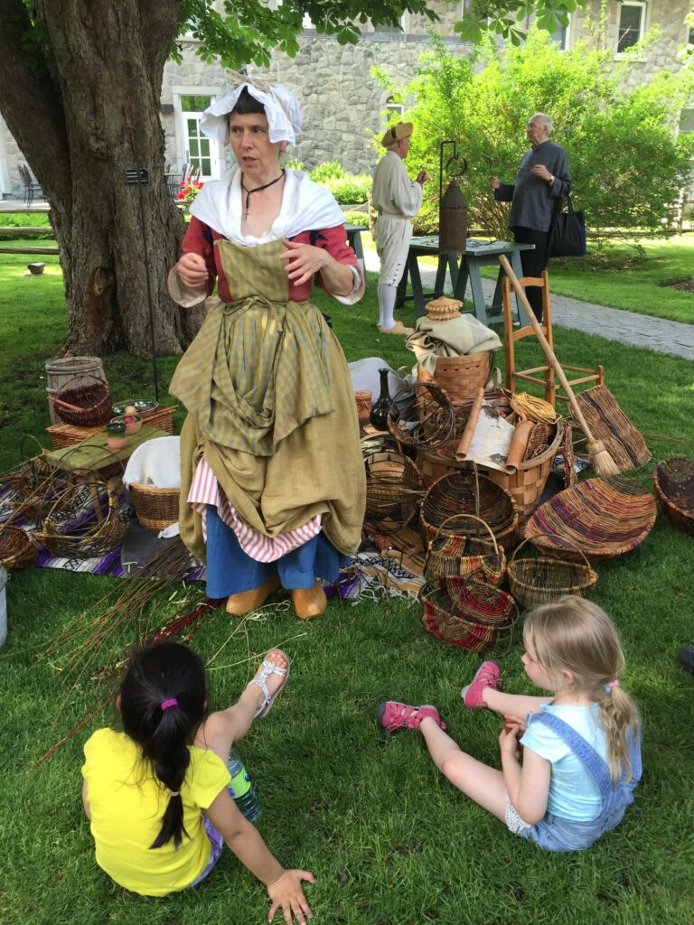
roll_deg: +0.5
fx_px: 775
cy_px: 462
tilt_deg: -18.6
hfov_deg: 48.2
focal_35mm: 29
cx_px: 347
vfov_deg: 61.7
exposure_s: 1/120
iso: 32
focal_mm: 4.15
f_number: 2.2
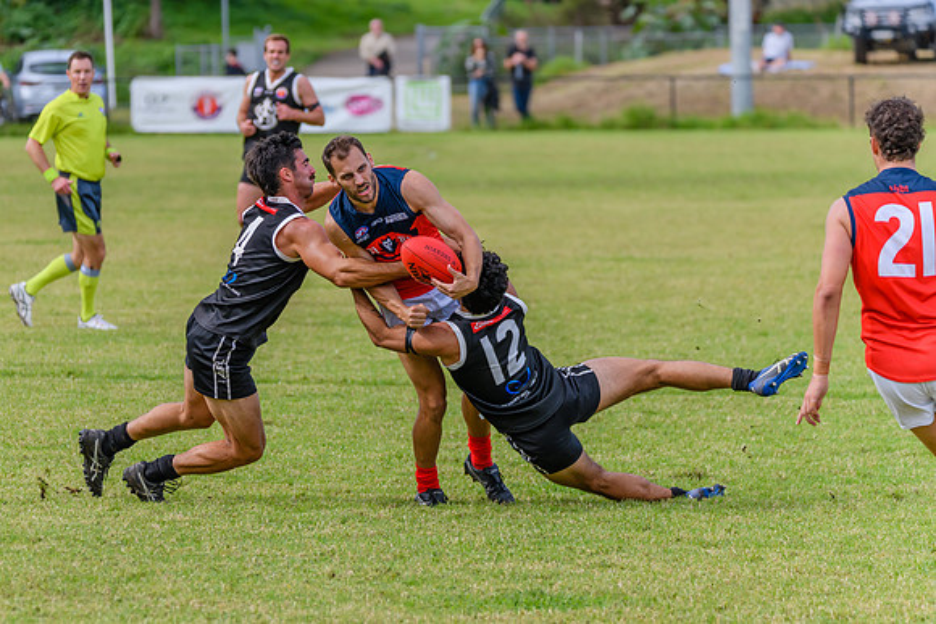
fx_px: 8141
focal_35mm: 313
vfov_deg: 4.4
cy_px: 329
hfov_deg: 6.6
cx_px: 352
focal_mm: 250
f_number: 5.6
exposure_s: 1/2000
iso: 800
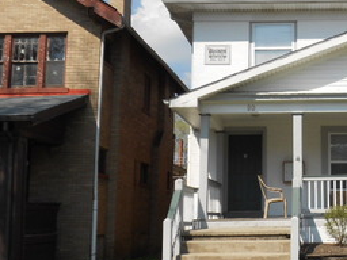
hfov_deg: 28.9
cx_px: 320
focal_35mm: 64
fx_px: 642
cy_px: 115
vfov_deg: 22.9
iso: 80
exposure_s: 1/1000
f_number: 3.6
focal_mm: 5.8
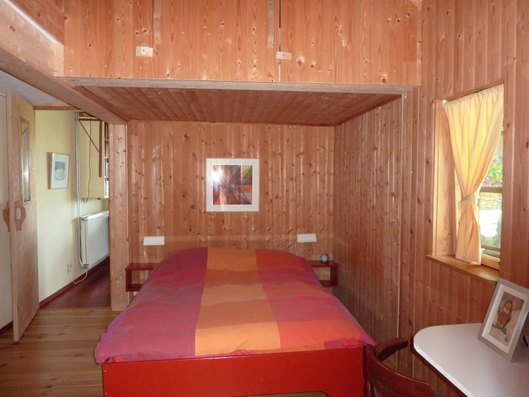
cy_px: 198
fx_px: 382
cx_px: 264
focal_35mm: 25
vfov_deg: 54.9
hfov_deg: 69.4
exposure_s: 1/30
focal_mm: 4.1
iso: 400
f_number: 3.3
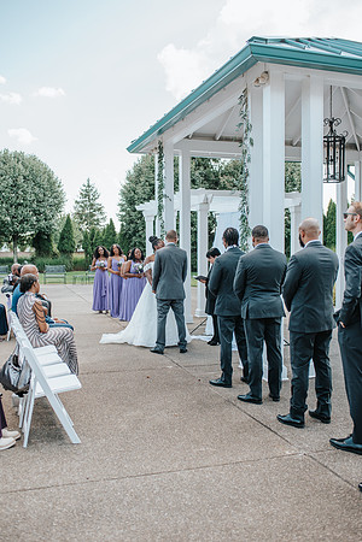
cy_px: 271
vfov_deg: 54.4
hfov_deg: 37.9
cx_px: 181
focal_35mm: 35
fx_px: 528
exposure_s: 1/1250
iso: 360
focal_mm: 35
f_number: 3.2
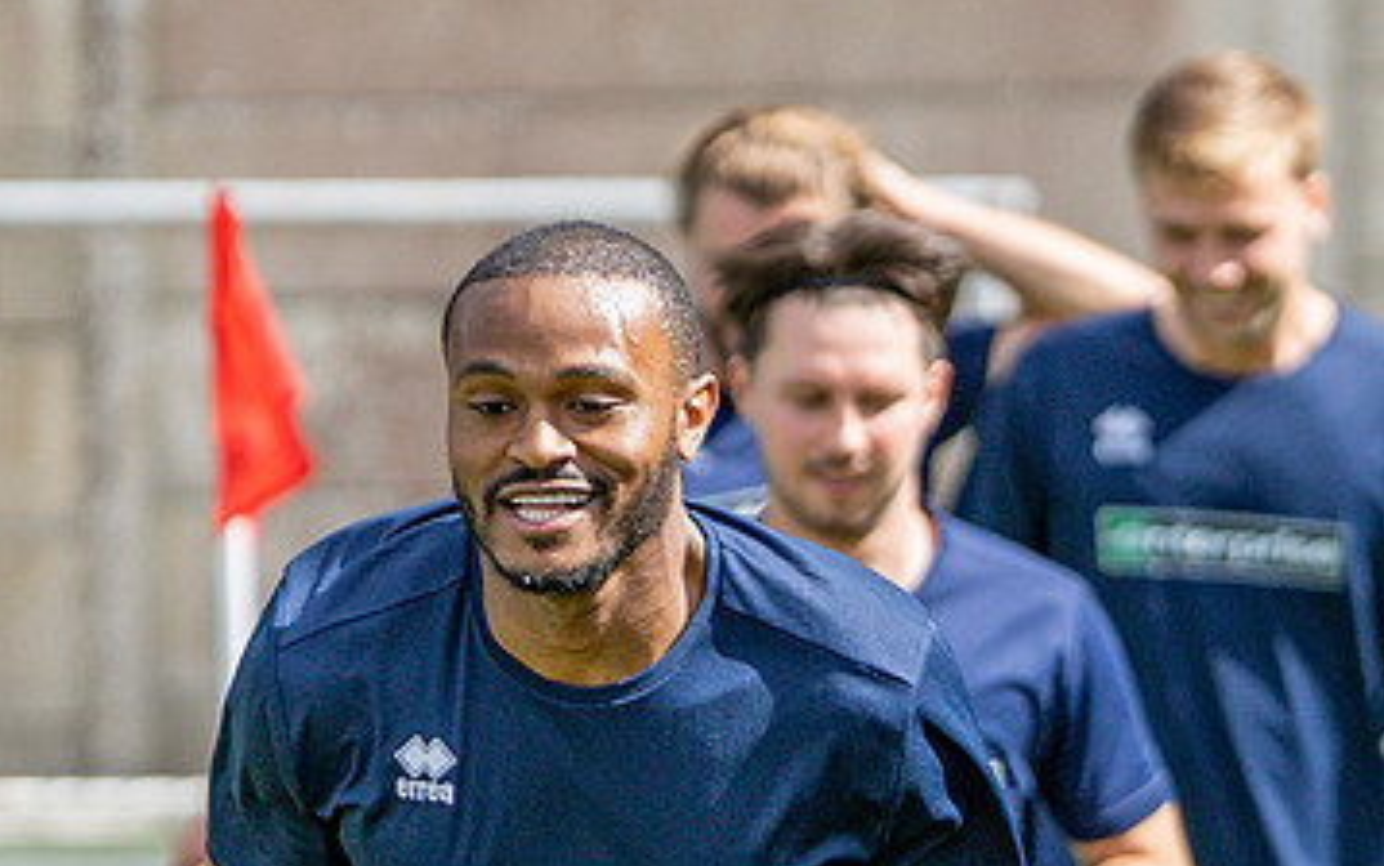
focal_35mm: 505
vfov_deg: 2.6
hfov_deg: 4.2
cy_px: 802
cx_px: 1146
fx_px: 19054
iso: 180
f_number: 1.6
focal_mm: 85
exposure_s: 1/6400
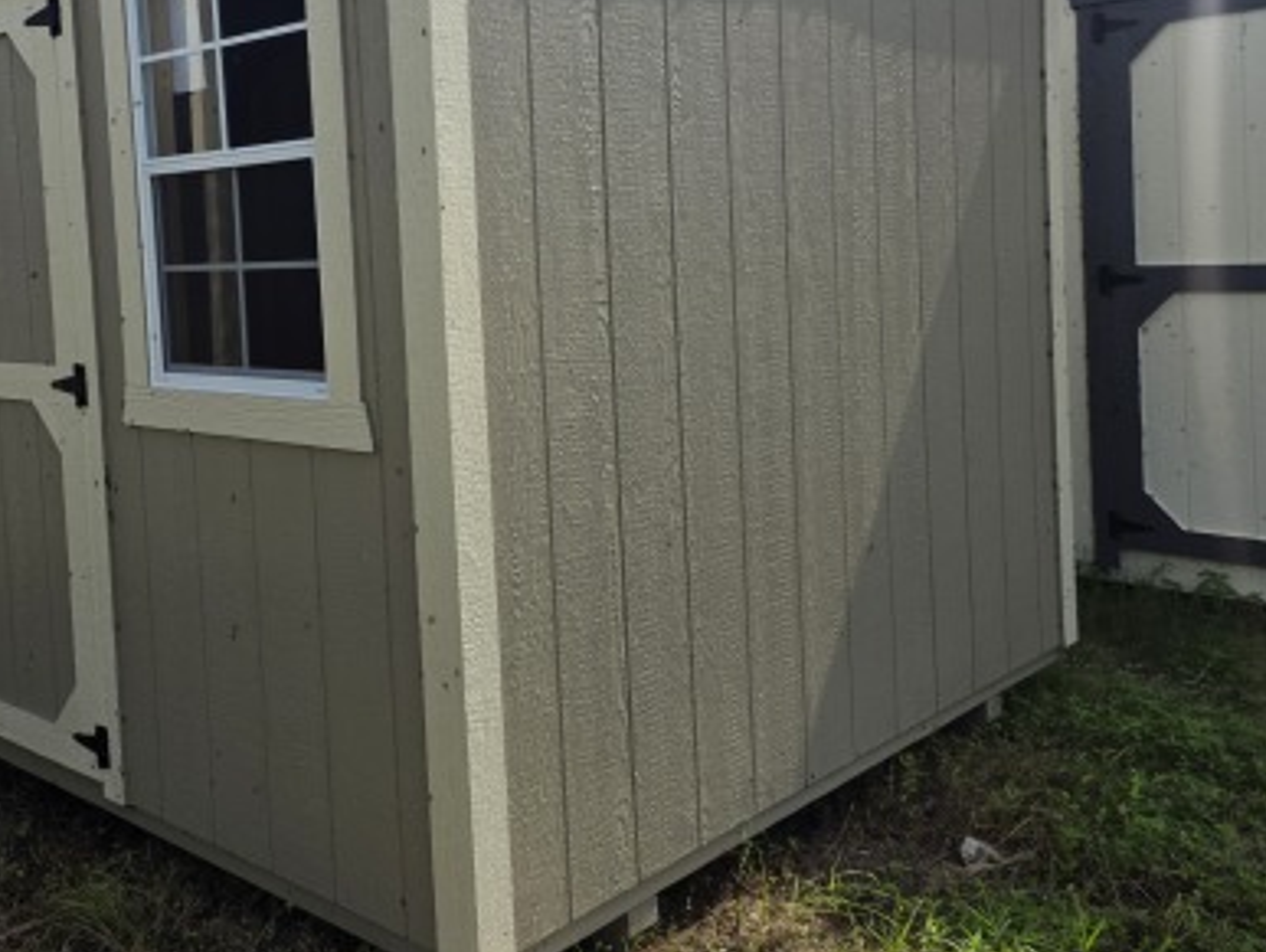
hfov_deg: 48.4
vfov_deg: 37.3
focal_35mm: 38
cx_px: 461
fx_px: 1391
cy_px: 301
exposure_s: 1/5153
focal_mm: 6.3
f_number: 1.7
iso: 80
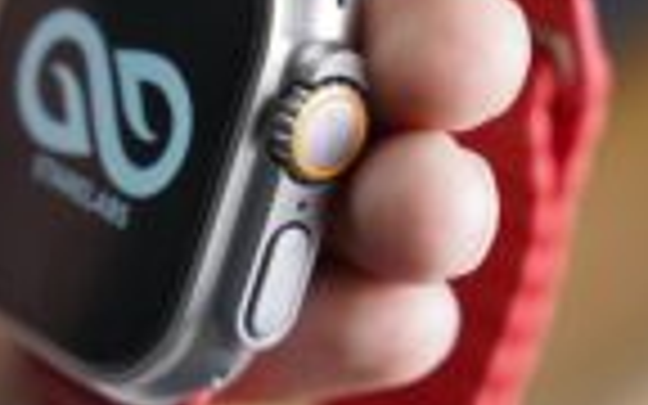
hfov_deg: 9.9
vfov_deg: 6.2
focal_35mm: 212
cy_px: 182
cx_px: 230
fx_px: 3744
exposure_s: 1/80
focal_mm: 75
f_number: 4
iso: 1600
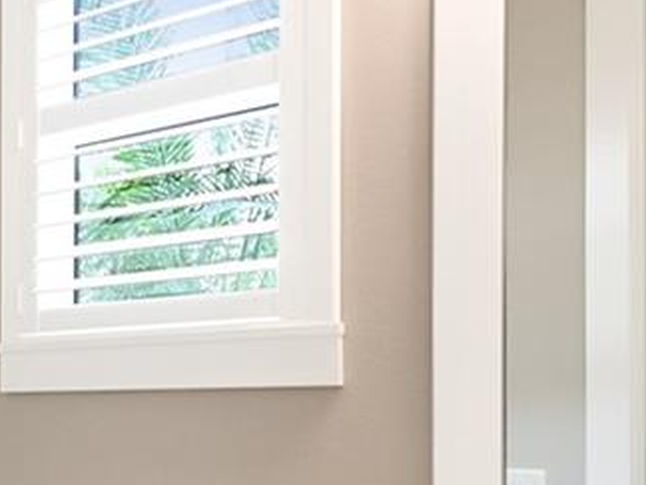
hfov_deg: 25.4
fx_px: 1064
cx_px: -327
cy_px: 409
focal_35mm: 57
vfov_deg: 25.1
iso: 800
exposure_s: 1/10
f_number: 8
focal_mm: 12
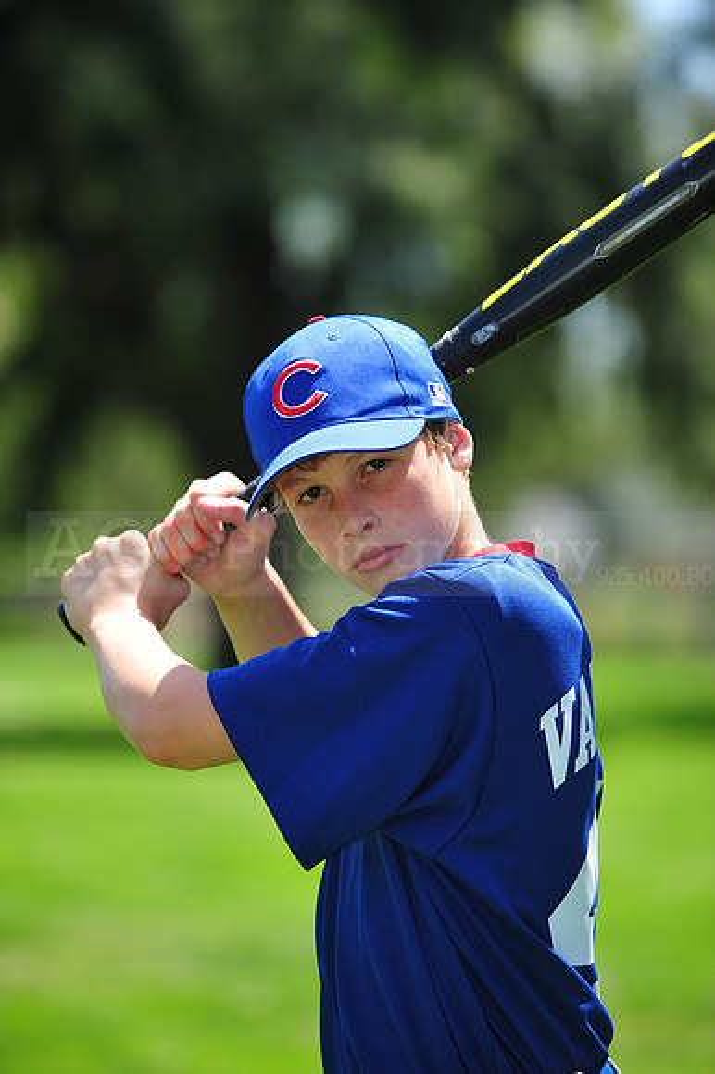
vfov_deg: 10.3
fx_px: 5965
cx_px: 358
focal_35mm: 200
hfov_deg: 6.9
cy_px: 537
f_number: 4.5
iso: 200
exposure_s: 1/640
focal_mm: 200
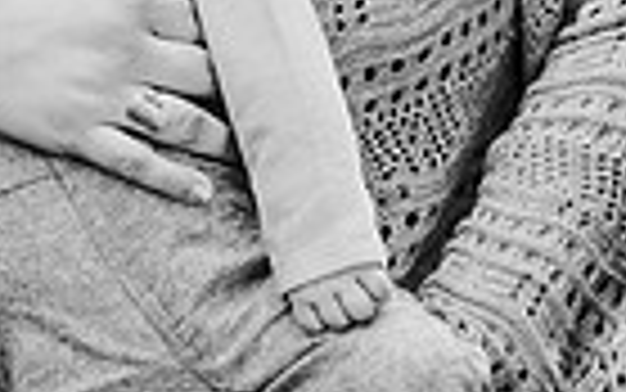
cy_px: 29
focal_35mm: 362
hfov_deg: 5.8
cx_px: 99
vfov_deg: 3.6
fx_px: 6178
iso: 125
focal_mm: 85
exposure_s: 1/200
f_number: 2.2
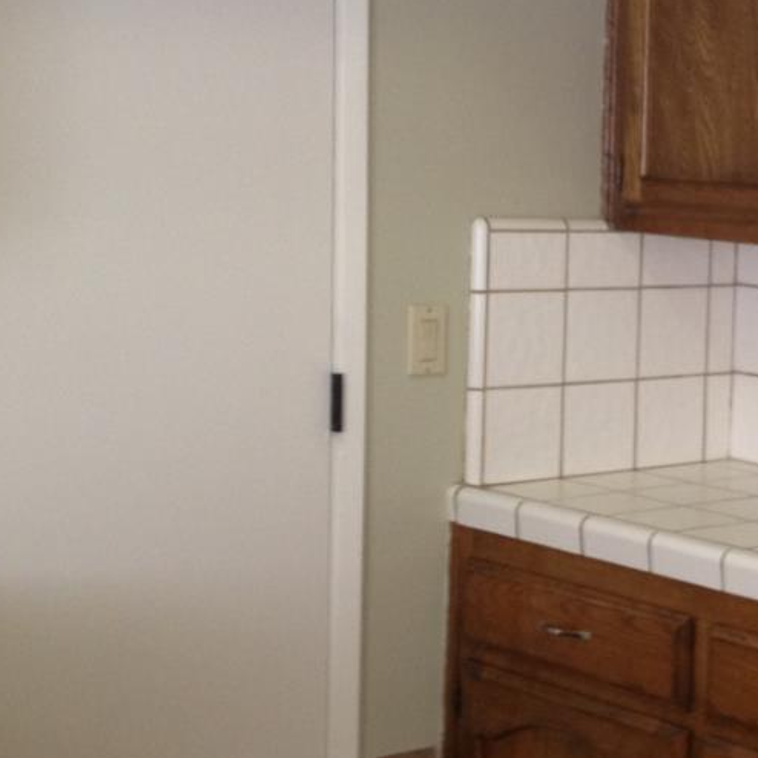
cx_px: 888
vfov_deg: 18.5
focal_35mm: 94
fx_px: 2329
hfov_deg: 17.7
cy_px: 317
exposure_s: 1/20
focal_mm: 4.28
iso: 100
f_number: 2.4
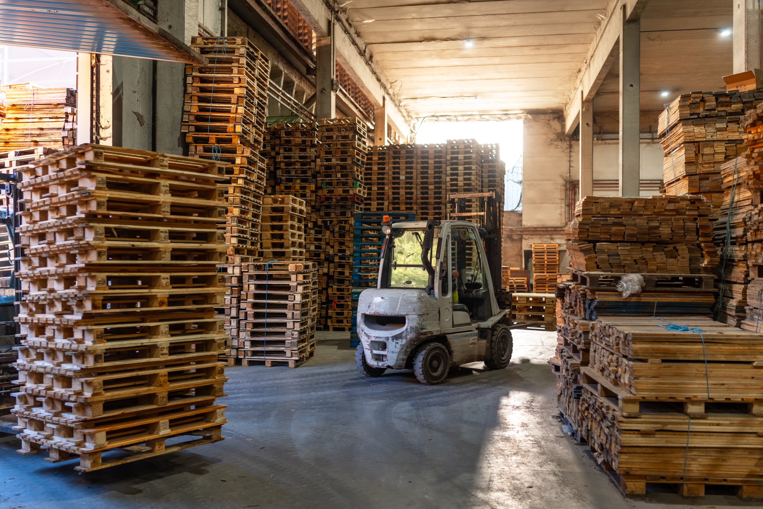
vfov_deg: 37.9
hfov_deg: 54.4
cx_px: 382
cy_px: 254
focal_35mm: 35
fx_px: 742
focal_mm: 35
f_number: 1.8
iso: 100
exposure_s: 1/100
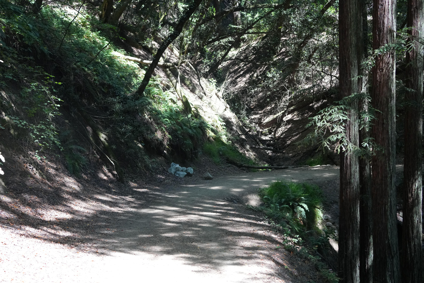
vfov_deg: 27.0
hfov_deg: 39.6
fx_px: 589
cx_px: 212
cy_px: 142
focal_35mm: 50
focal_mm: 50
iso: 3200
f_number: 4.5
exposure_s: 1/640
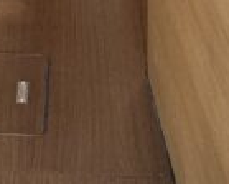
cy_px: -329
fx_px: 1169
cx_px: -49
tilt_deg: -7.4
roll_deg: -1.1
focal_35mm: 172
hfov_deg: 11.0
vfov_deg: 8.0
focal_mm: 6.76
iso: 50
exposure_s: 1/122
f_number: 1.78
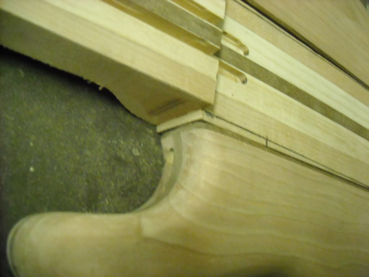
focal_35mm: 35
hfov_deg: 52.6
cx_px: 184
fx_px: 373
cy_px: 138
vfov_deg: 40.7
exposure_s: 1/20
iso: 800
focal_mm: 5.7
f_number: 2.8
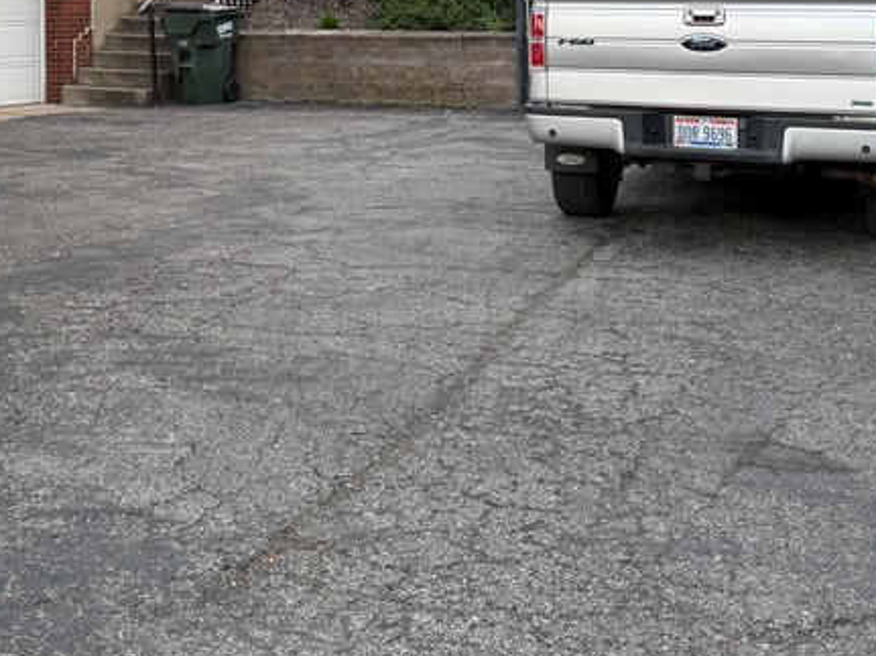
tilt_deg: +1.7
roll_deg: +0.4
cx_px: 268
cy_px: -30
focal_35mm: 57
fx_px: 1442
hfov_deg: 33.4
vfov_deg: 24.3
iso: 80
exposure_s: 1/179
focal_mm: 6.76
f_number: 1.78
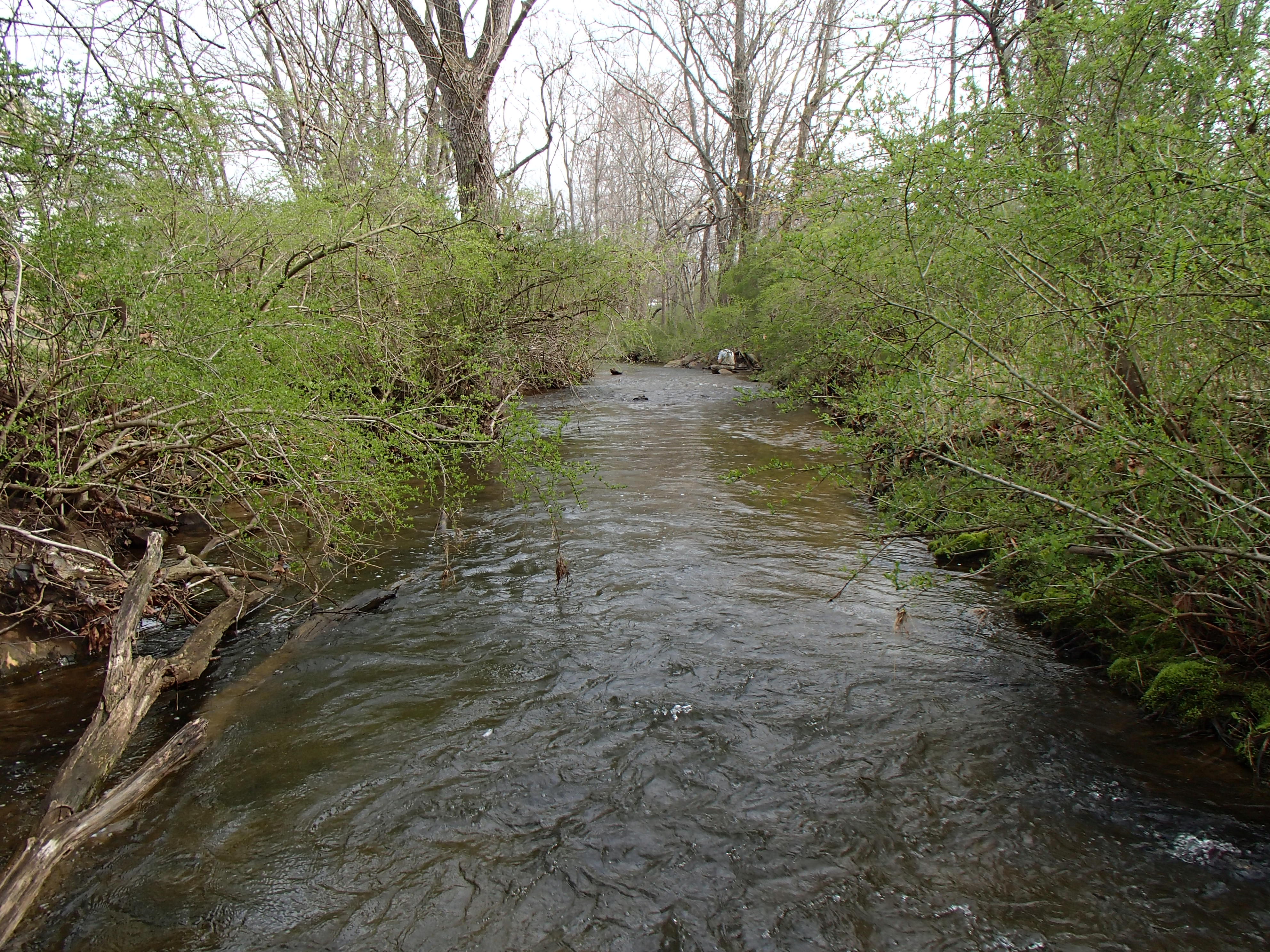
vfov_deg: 49.7
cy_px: 476
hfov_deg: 63.4
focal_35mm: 28
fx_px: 1027
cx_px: 635
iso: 100
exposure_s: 1/200
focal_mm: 5
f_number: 3.9
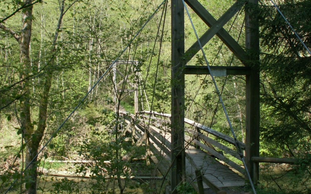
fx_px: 322
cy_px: 95
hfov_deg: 51.5
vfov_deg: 33.6
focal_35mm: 38
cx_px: 156
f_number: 4.5
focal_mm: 5.86
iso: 50
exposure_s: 1/100
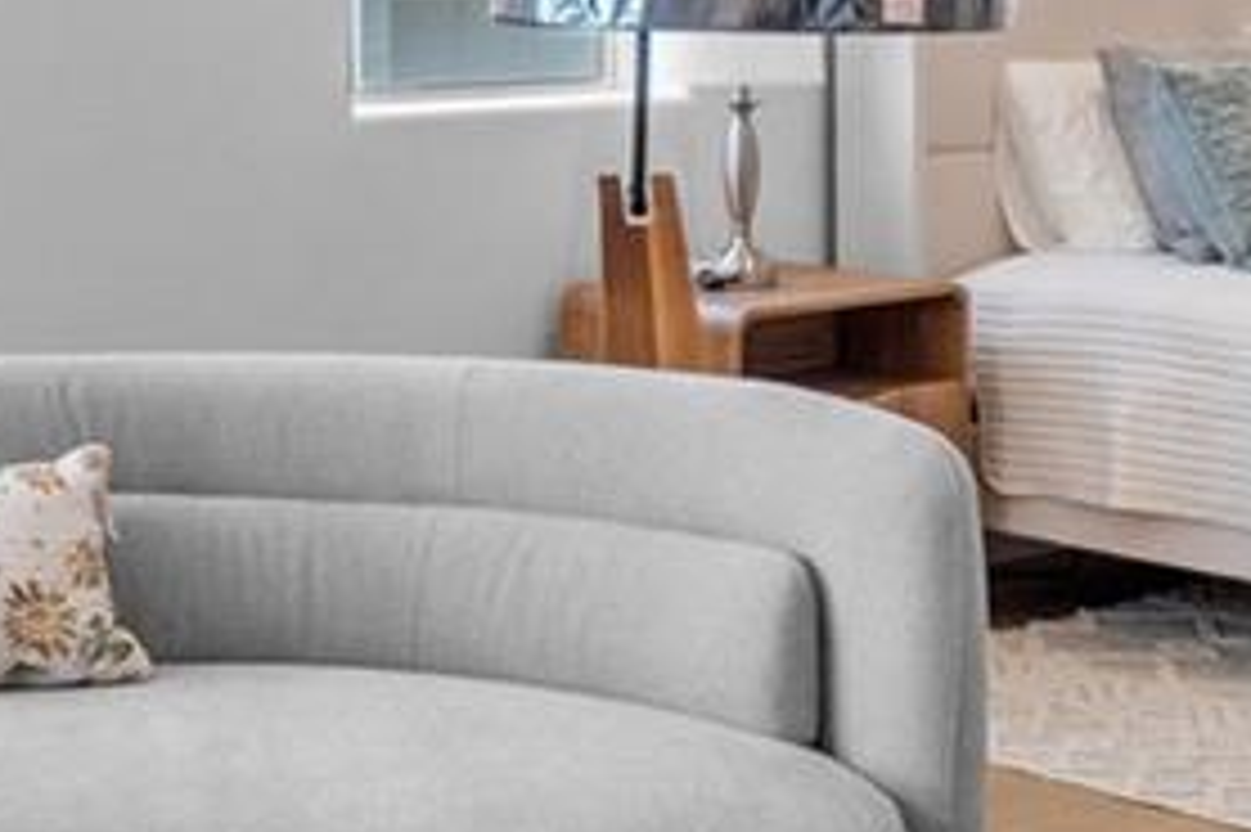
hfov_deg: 21.9
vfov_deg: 14.4
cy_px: -130
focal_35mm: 92
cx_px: 256
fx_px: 3195
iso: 640
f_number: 8
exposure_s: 1/30
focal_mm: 16
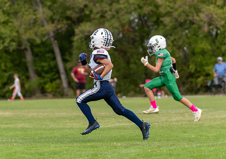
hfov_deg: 9.4
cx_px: 111
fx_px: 1369
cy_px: 70
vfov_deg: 6.7
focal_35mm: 214
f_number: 3.5
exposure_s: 1/1250
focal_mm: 136
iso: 200
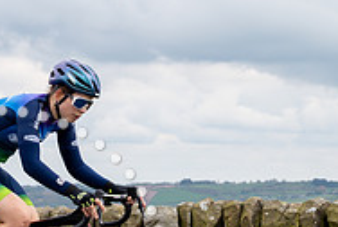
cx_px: 369
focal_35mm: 155
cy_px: 124
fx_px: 1458
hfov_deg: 13.0
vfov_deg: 8.9
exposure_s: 1/640
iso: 200
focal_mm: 43
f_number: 4.5
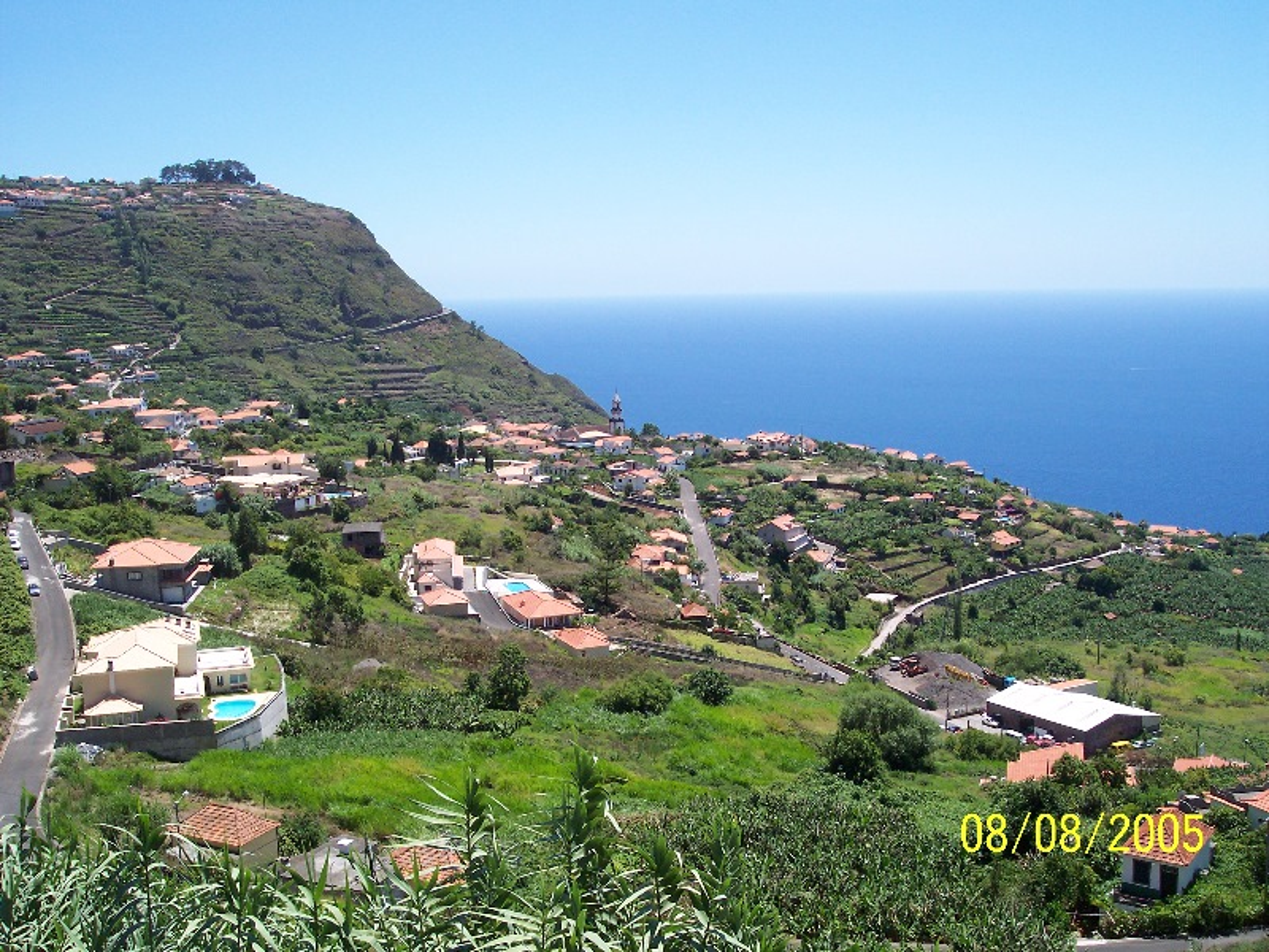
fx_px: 1393
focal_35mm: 38
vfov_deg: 37.7
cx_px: 634
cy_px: 476
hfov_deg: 49.0
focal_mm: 8
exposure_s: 1/500
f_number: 4.8
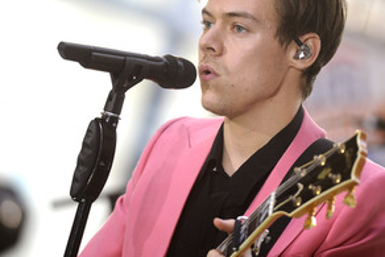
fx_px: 4943
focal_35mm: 462
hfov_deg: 4.5
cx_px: 235
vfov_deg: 3.0
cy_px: 123
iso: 1000
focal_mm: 300
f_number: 5
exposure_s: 1/640
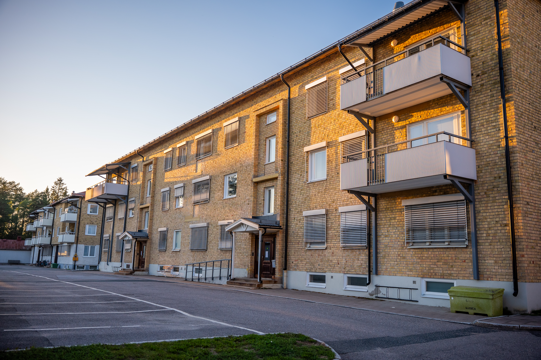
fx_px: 451
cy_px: 180
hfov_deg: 61.9
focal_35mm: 30
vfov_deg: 43.6
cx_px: 270
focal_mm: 30
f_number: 2.8
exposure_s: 1/2000
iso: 500
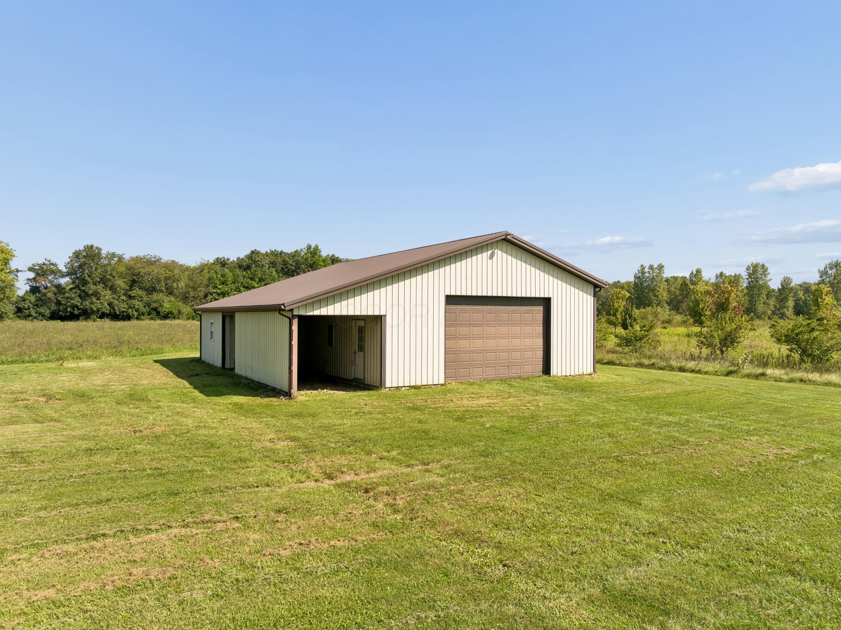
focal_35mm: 24
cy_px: 315
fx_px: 583
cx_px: 420
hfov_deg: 71.6
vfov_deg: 56.8
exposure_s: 1/160
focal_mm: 12.3
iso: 100
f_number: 2.8
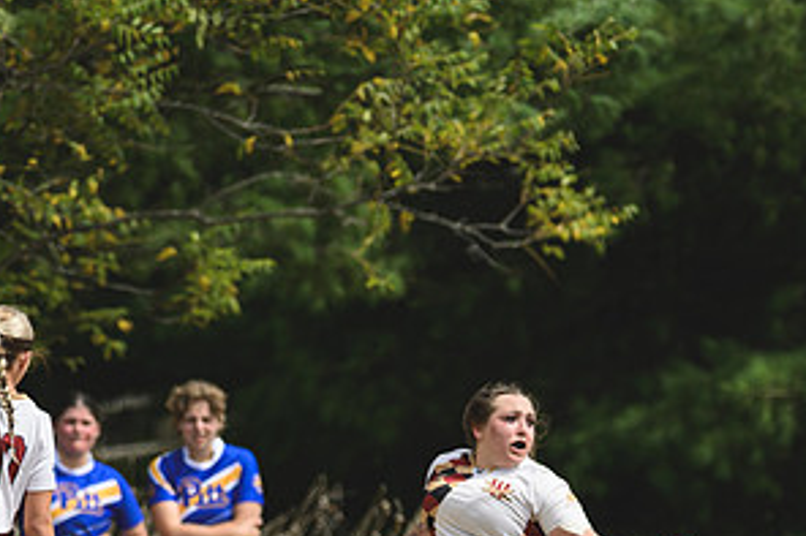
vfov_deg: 1.3
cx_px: 683
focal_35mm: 1029
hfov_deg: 2.0
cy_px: 468
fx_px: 23024
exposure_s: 1/1000
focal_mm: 350
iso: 160
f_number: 6
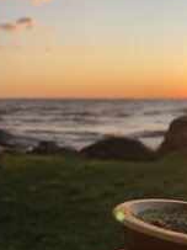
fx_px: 425
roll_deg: -0.3
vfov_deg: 32.6
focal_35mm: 59
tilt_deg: -7.2
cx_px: 184
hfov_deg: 23.8
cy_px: 151
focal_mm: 3.99
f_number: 1.8
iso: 20
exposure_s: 1/991
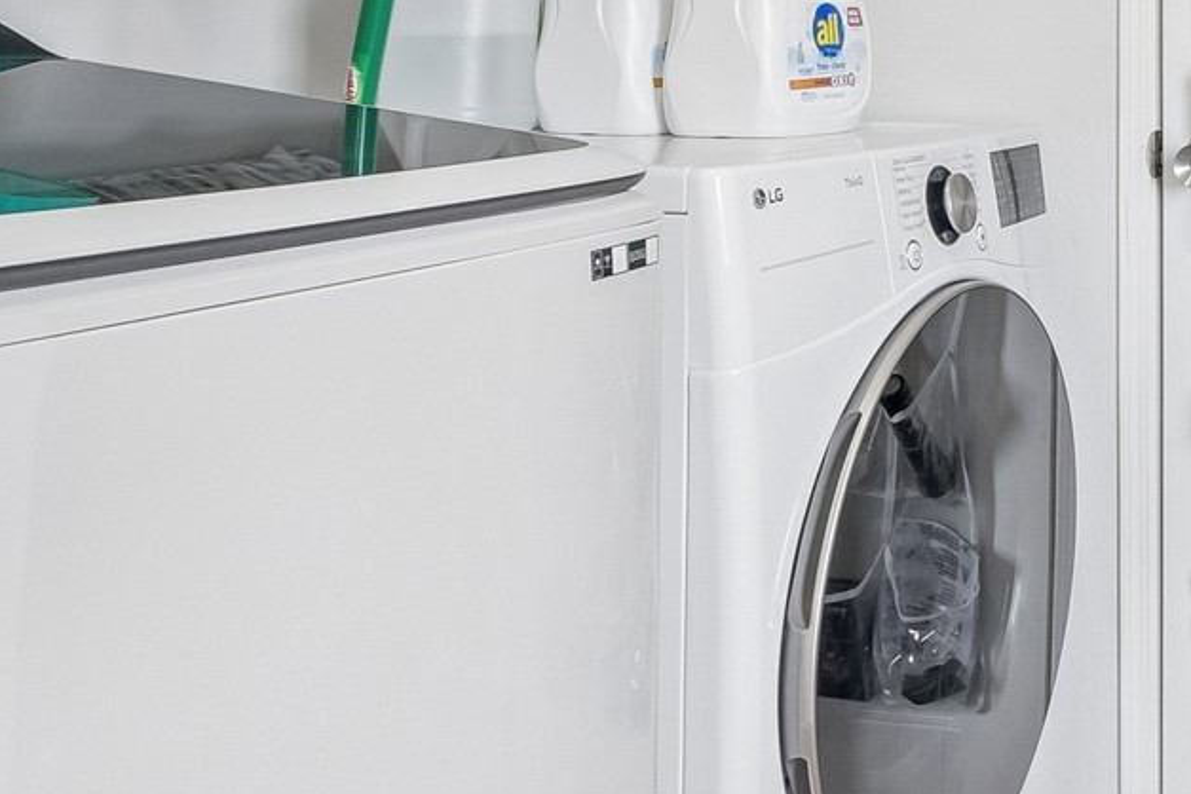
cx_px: 1466
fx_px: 1720
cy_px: -42
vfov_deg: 24.5
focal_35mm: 52
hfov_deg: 31.4
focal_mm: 10
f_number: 8
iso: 400
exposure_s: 1/13
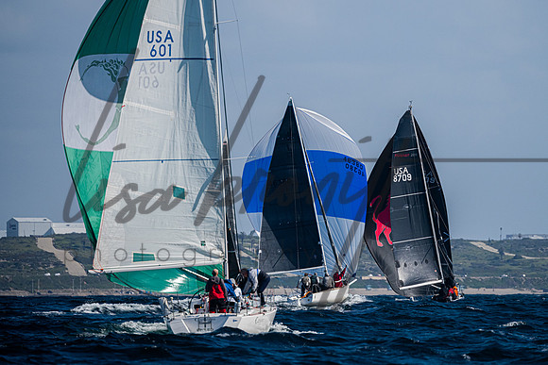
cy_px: 127
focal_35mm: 525
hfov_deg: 3.9
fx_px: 8001
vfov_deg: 2.6
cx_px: 356
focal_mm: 400
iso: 400
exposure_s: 1/6400
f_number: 6.3
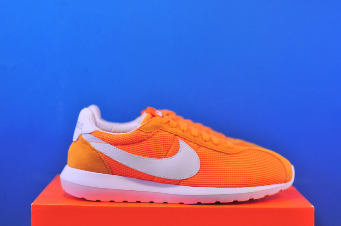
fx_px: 709
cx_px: 170
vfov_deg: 18.1
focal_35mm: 75
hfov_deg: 27.0
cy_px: 113
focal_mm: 50
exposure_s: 1/320
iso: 250
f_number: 2.5
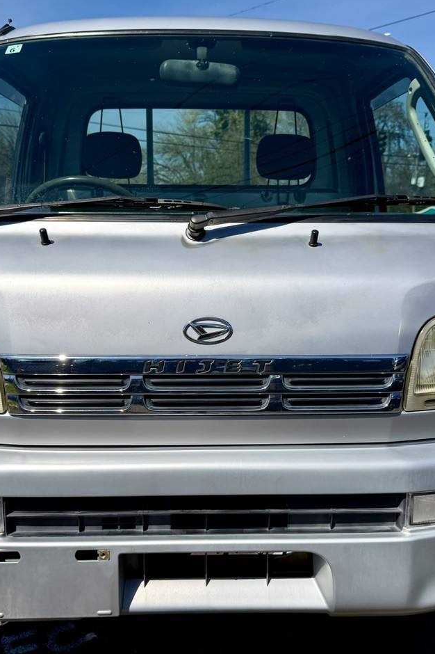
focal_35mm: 34
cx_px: 215
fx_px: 617
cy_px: 331
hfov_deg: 38.9
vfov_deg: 55.8
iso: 100
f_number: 1.78
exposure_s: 1/10309
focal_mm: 6.76
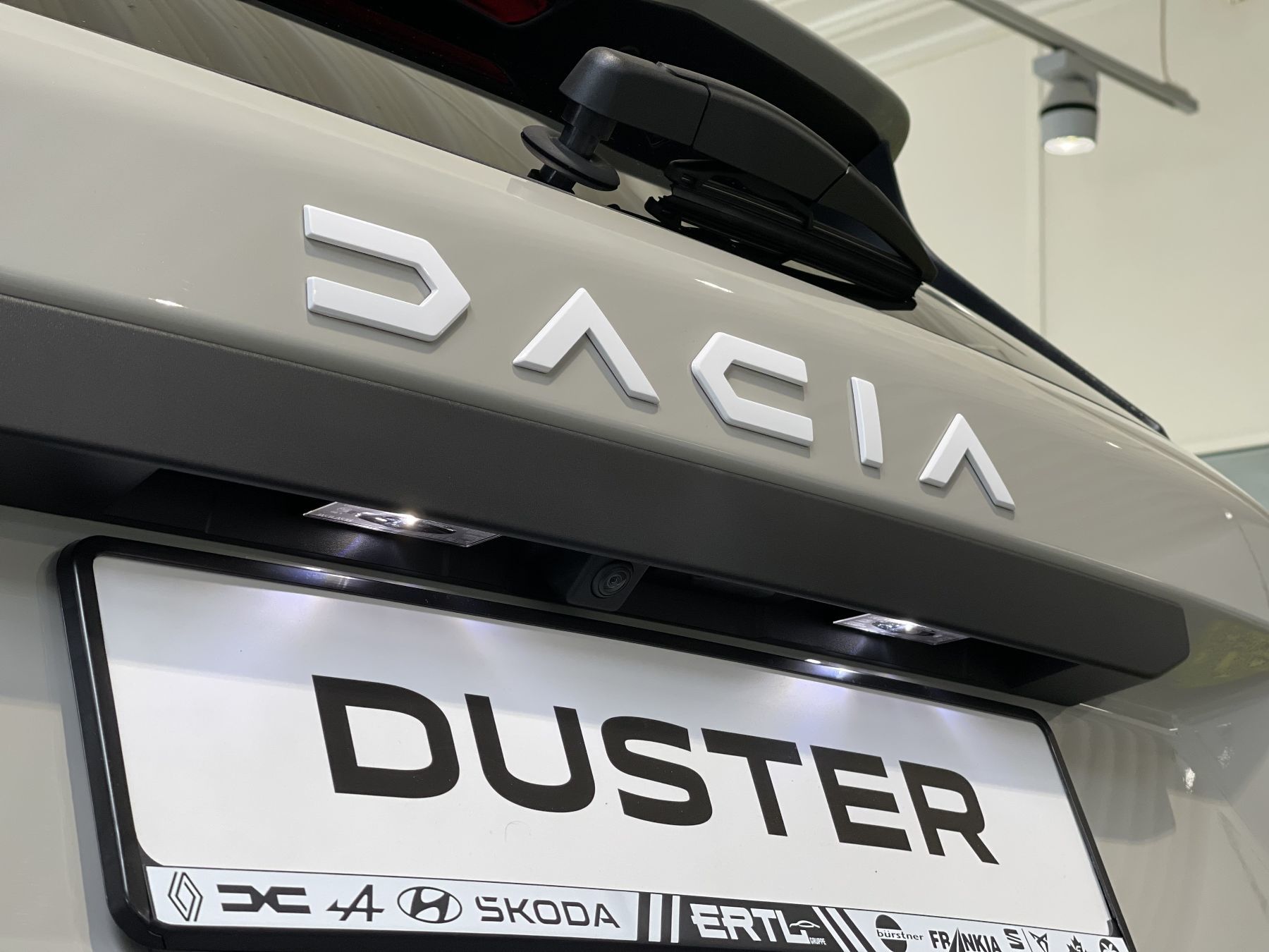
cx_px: 634
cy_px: 476
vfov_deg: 22.9
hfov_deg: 30.3
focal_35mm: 64
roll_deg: -1.4
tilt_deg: +12.3
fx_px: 2346
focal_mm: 7.5
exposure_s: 1/100
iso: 100
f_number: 2.2
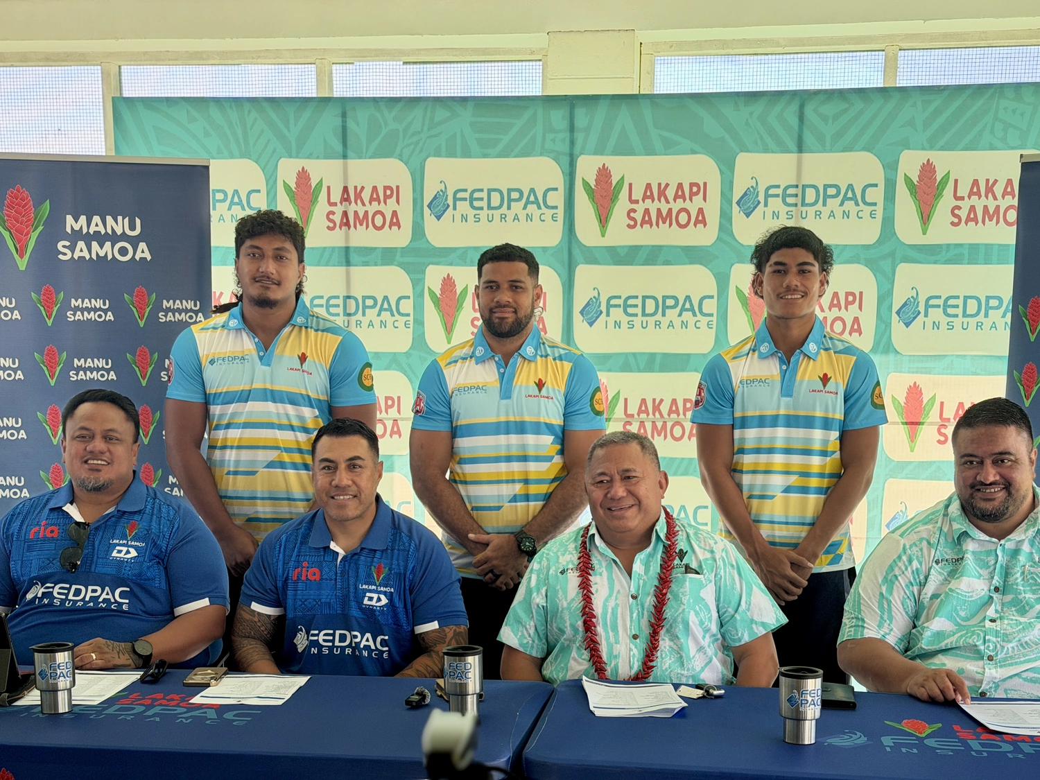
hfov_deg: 39.7
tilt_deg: -2.6
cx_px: 520
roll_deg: +0.2
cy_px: 390
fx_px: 1442
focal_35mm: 48
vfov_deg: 30.3
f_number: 1.78
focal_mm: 6.76
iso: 80
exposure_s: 1/379
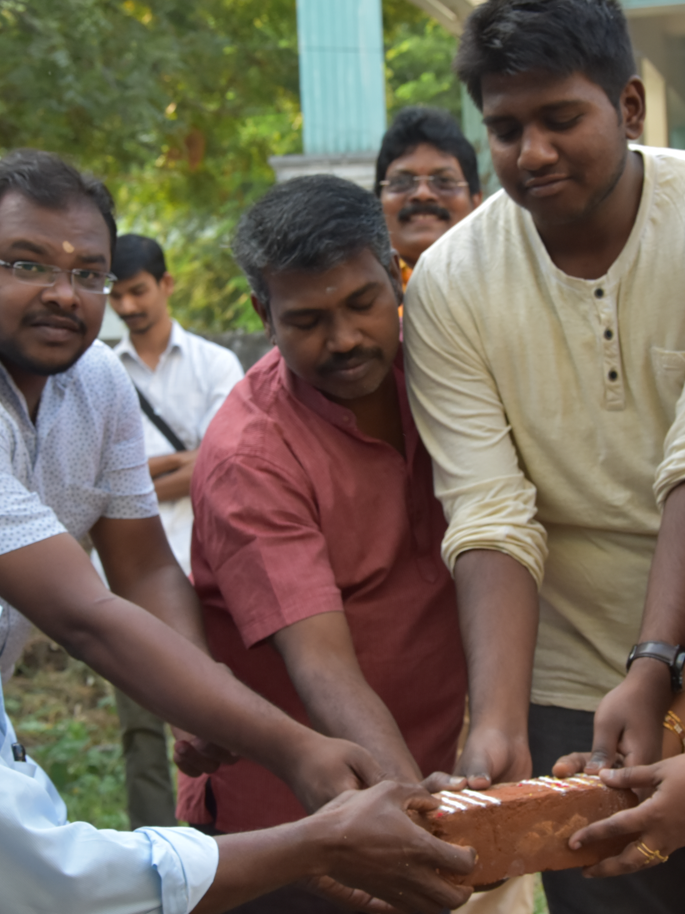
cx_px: 438
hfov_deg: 16.8
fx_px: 2322
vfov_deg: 22.3
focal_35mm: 88
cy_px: 451
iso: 640
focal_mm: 38
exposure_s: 1/200
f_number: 7.1
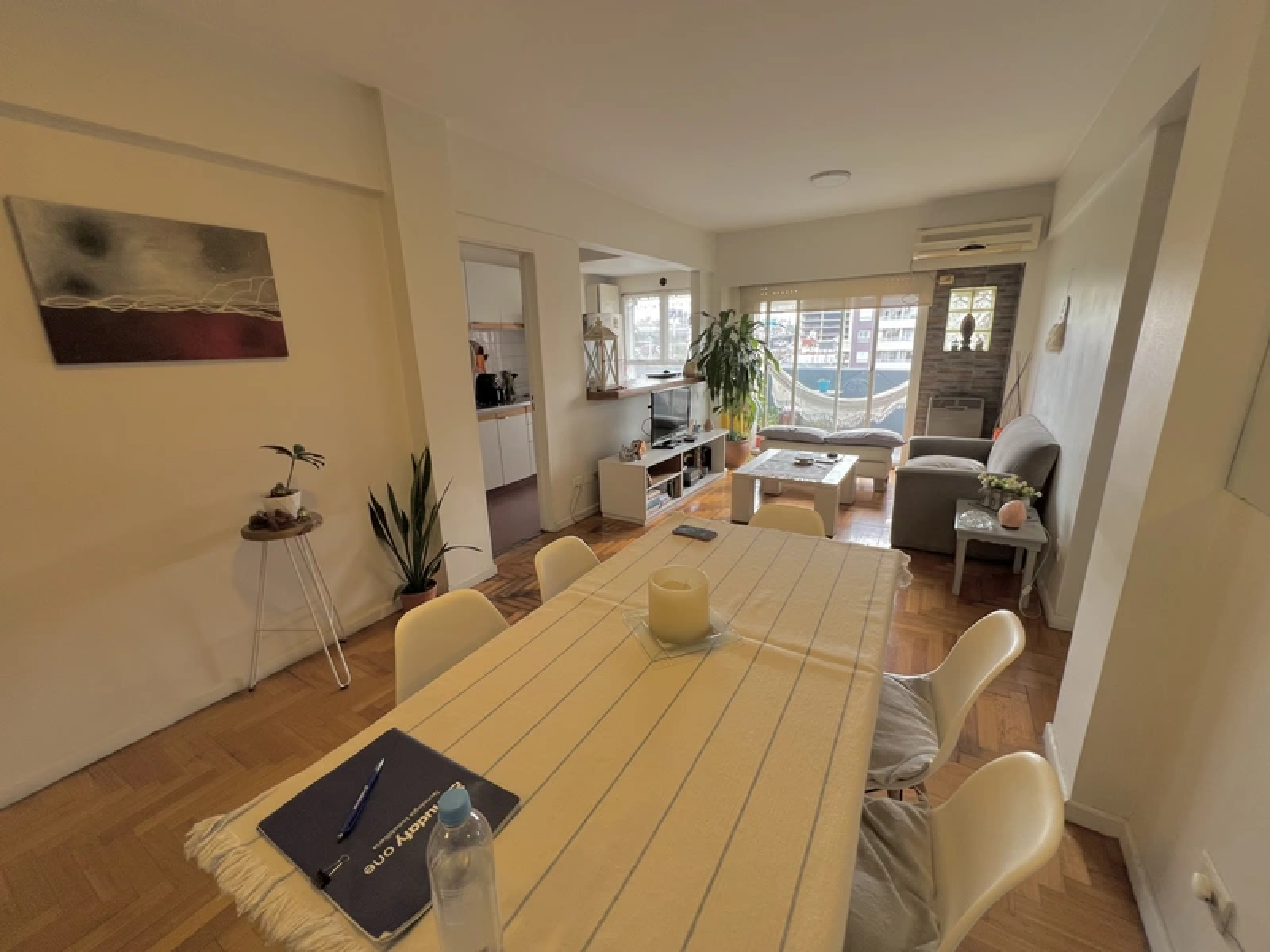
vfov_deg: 89.9
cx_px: 635
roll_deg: +1.2
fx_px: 477
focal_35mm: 13
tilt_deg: -15.5
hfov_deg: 106.2
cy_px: 476
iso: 125
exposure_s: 1/99
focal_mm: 1.57
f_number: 1.8
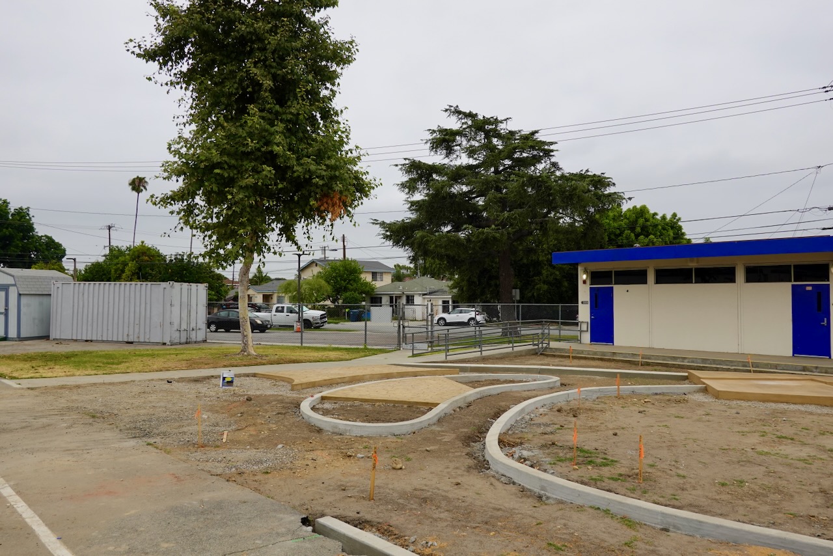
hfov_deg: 61.9
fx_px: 694
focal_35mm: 30
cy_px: 278
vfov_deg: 43.6
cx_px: 416
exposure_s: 1/200
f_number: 4.5
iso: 100
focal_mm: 11.06
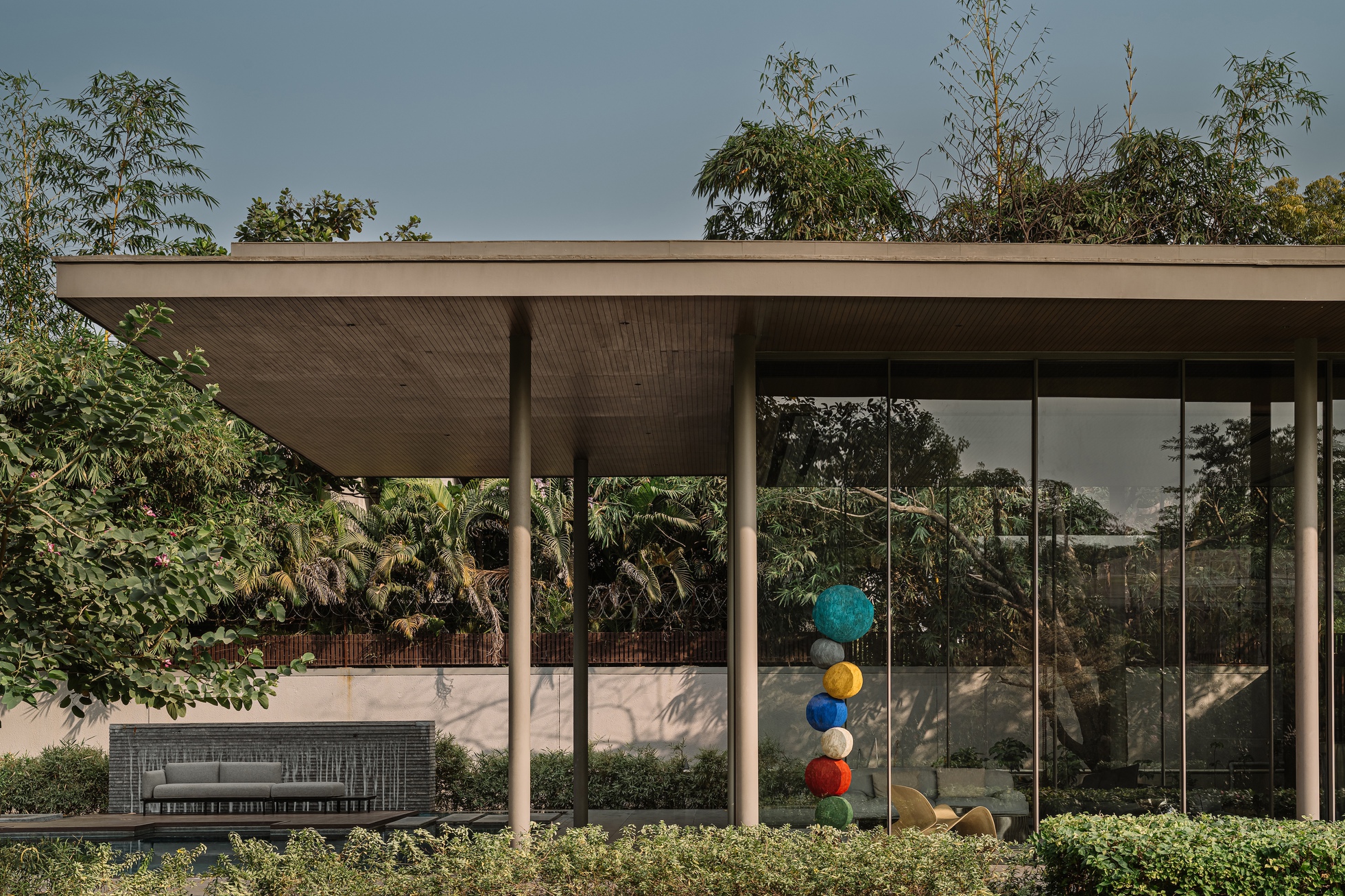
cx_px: 671
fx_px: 1905
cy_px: 441
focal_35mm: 51
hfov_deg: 38.9
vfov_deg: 26.5
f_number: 10
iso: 100
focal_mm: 50
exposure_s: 1/30
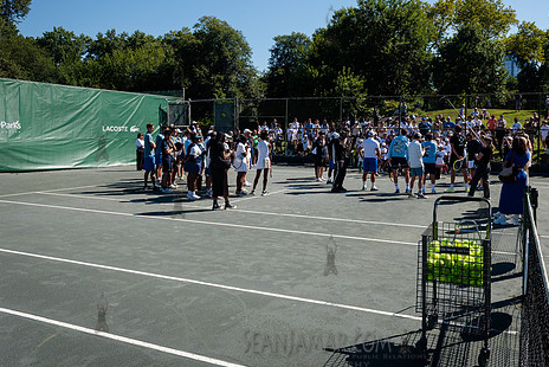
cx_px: 330
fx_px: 458
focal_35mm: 30
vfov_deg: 43.4
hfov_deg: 61.4
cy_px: 140
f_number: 5.6
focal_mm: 24
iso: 200
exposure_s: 1/640
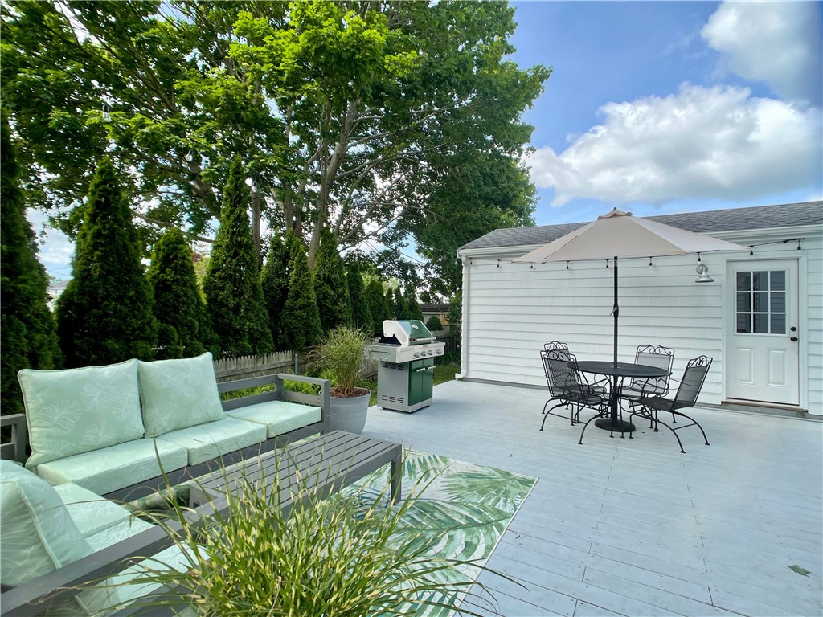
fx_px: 618
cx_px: 412
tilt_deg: +2.7
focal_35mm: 26
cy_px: 308
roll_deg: -0.9
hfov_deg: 67.3
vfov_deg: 53.1
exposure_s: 1/824
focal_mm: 4.2
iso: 32
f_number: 1.6
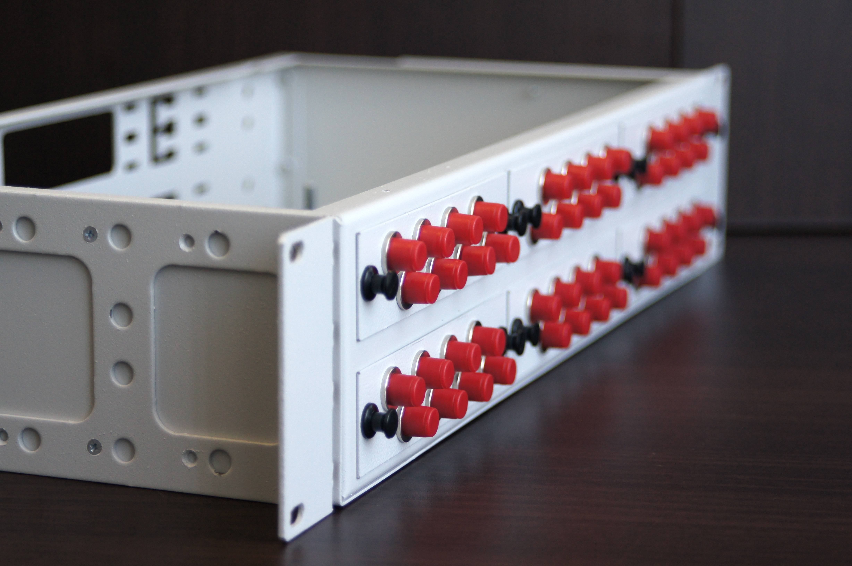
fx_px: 2482
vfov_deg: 13.0
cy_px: 283
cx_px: 426
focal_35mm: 105
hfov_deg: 19.5
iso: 500
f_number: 4.5
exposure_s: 1/125
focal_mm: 70
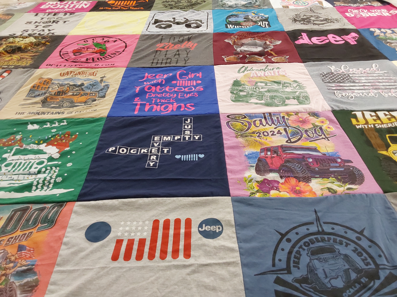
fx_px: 321
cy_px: 148
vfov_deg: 49.7
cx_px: 198
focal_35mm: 28
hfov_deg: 63.4
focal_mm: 2.91
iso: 160
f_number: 1.9
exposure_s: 1/60
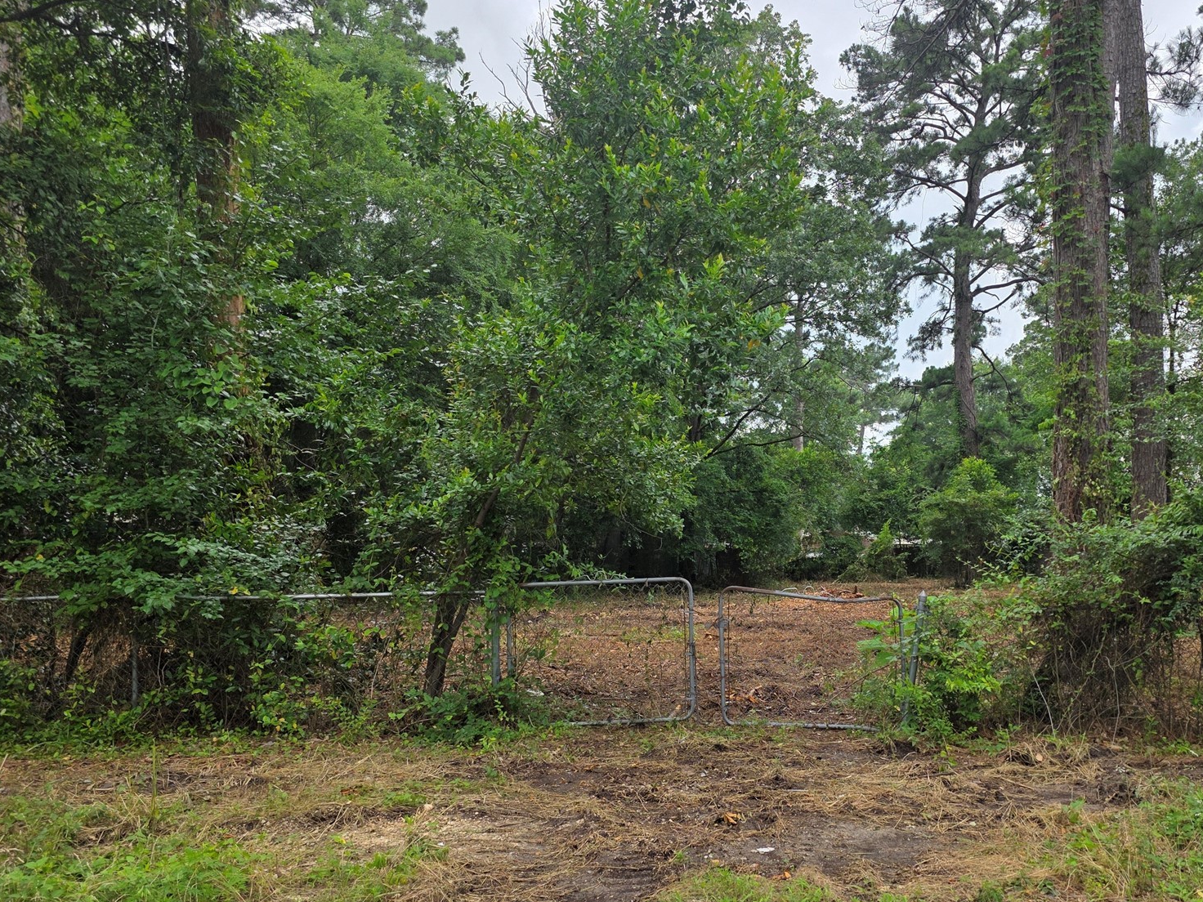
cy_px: 535
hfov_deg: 56.0
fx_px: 1112
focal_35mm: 32
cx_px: 766
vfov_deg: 44.0
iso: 80
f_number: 1.7
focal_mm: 6.3
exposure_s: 1/3618
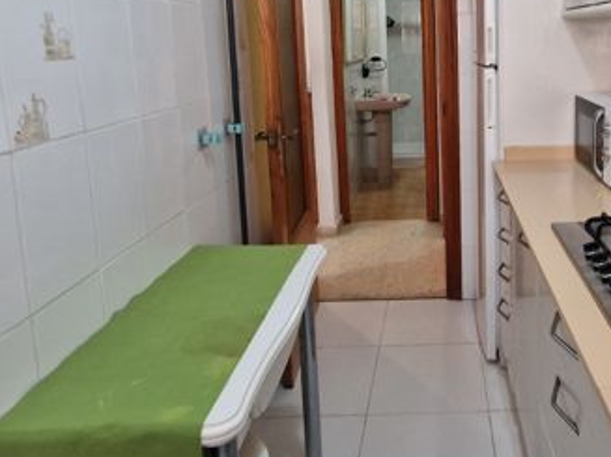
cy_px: 108
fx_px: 494
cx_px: 448
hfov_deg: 60.5
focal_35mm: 28
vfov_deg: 47.6
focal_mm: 2.2
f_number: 2.2
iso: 320
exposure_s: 1/40
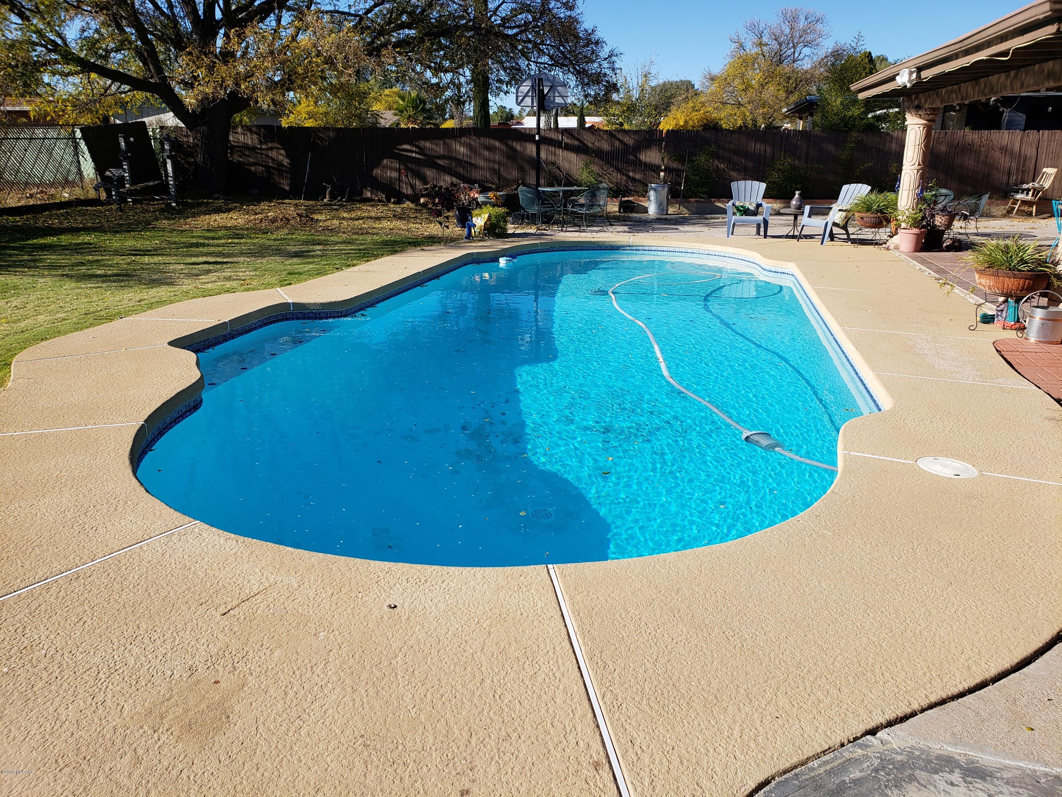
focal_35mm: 26
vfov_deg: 53.1
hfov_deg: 67.3
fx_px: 798
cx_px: 531
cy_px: 398
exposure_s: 1/1154
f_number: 2.4
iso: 50
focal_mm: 4.3
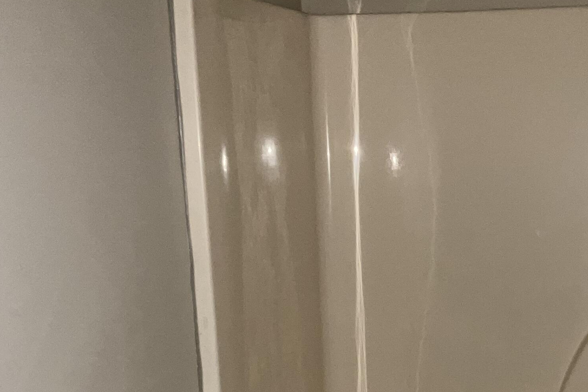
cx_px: 452
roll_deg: +0.4
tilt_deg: -12.6
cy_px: 359
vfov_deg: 21.7
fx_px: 996
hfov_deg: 32.2
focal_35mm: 61
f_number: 1.8
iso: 50
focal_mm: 3
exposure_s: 1/19
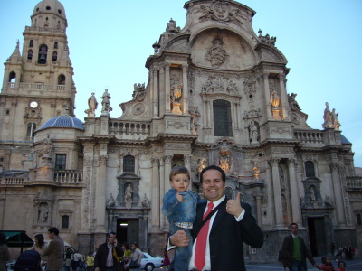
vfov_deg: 40.7
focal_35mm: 35
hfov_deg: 52.6
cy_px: 136
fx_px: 366
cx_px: 181
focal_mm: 5.8
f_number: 2.8
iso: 125
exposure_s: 1/30
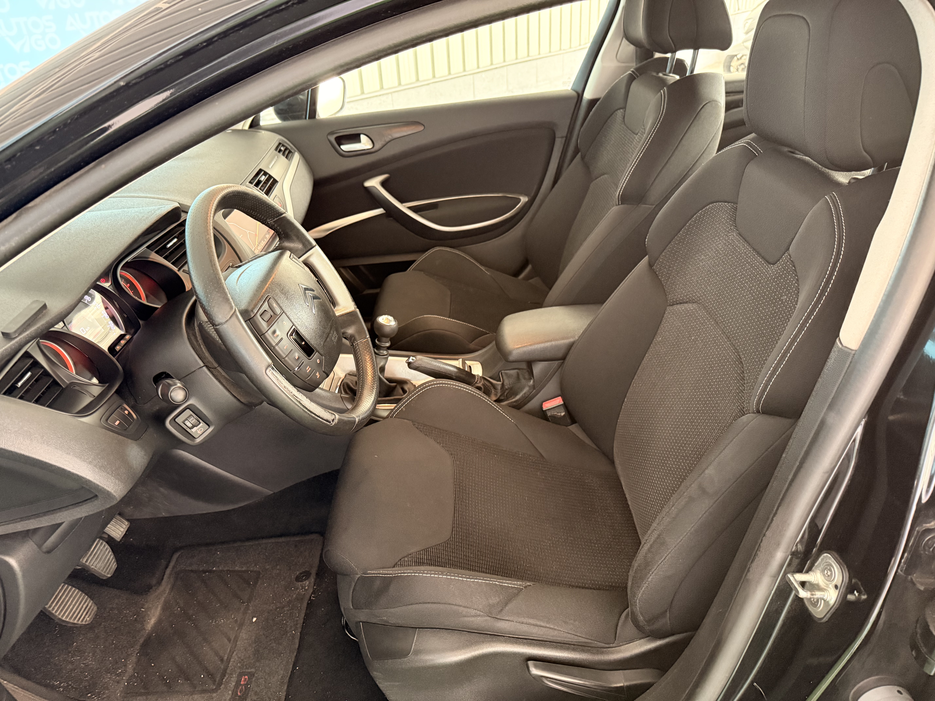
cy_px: 350
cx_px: 468
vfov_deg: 56.8
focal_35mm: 24
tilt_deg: -29.2
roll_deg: +4.0
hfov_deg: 71.6
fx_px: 648
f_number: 1.78
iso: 800
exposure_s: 1/42
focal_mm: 6.76
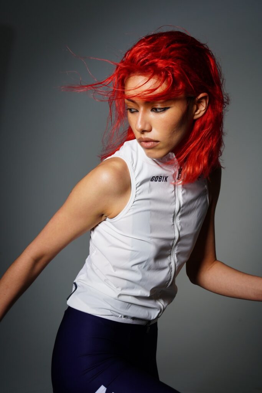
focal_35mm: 47
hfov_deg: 28.7
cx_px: 131
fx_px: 513
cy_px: 196
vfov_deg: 41.9
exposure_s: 1/160
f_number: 9
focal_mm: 47
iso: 400
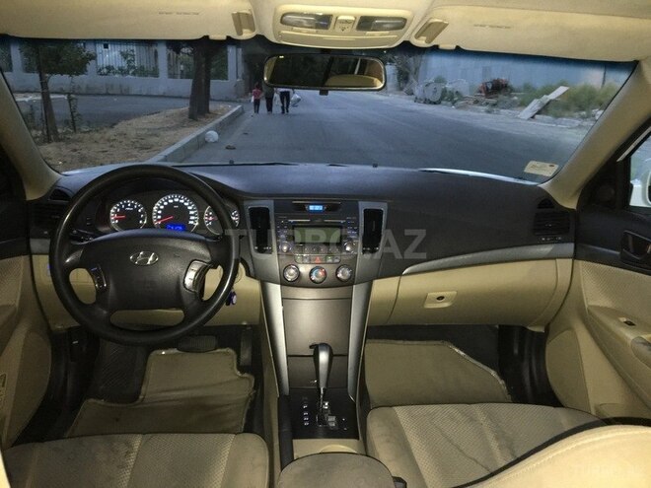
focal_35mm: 29
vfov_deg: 48.2
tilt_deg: -15.6
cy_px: 244
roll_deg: -1.5
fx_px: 545
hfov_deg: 61.7
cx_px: 326
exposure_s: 1/17
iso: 250
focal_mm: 4.15
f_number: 2.2
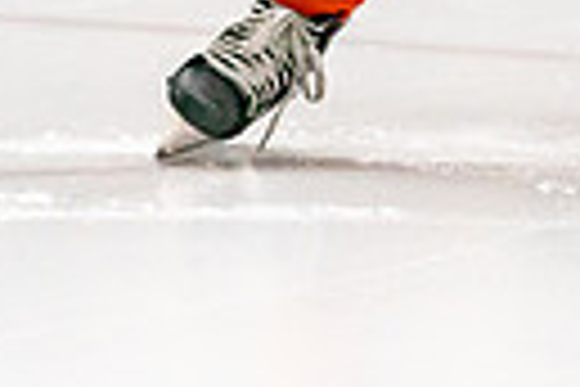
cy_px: -296
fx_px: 11970
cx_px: 653
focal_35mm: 743
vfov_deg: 1.8
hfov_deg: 2.8
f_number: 2.8
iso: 3200
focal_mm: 113
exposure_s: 1/1250
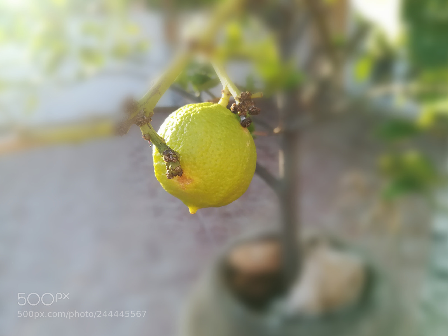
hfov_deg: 67.3
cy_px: 168
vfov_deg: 53.1
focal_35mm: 26
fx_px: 336
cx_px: 224
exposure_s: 1/104
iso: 50
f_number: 2.2
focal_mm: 3.83
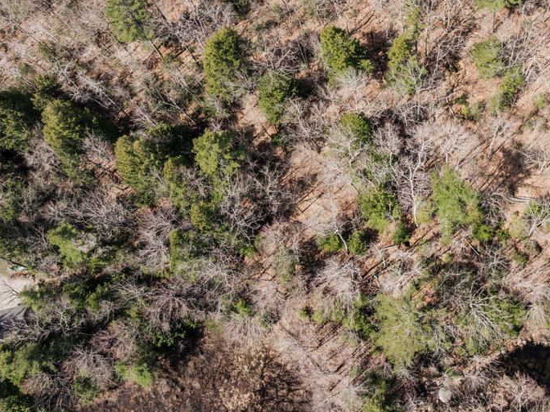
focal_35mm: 36
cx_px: 402
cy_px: 120
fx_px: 572
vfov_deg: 38.9
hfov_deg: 49.6
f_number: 2.8
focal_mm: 12.29
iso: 100
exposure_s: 1/1600
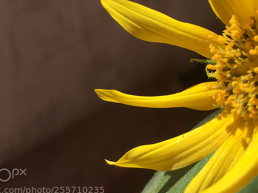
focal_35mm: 51
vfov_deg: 28.0
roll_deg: +1.9
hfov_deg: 36.9
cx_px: 183
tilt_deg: -16.8
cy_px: 42
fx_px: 380
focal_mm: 4.15
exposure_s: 1/1399
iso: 25
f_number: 2.2
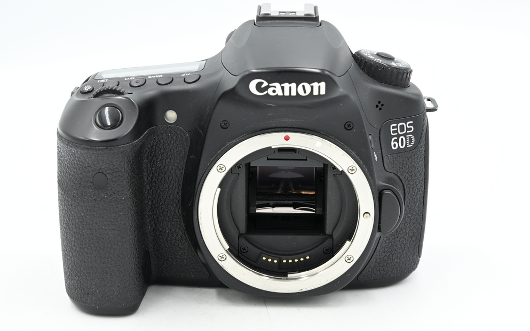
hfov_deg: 26.8
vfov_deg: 16.9
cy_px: 165
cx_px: 265
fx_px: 1112
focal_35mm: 77
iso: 200
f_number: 14
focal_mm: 75
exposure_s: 1/15
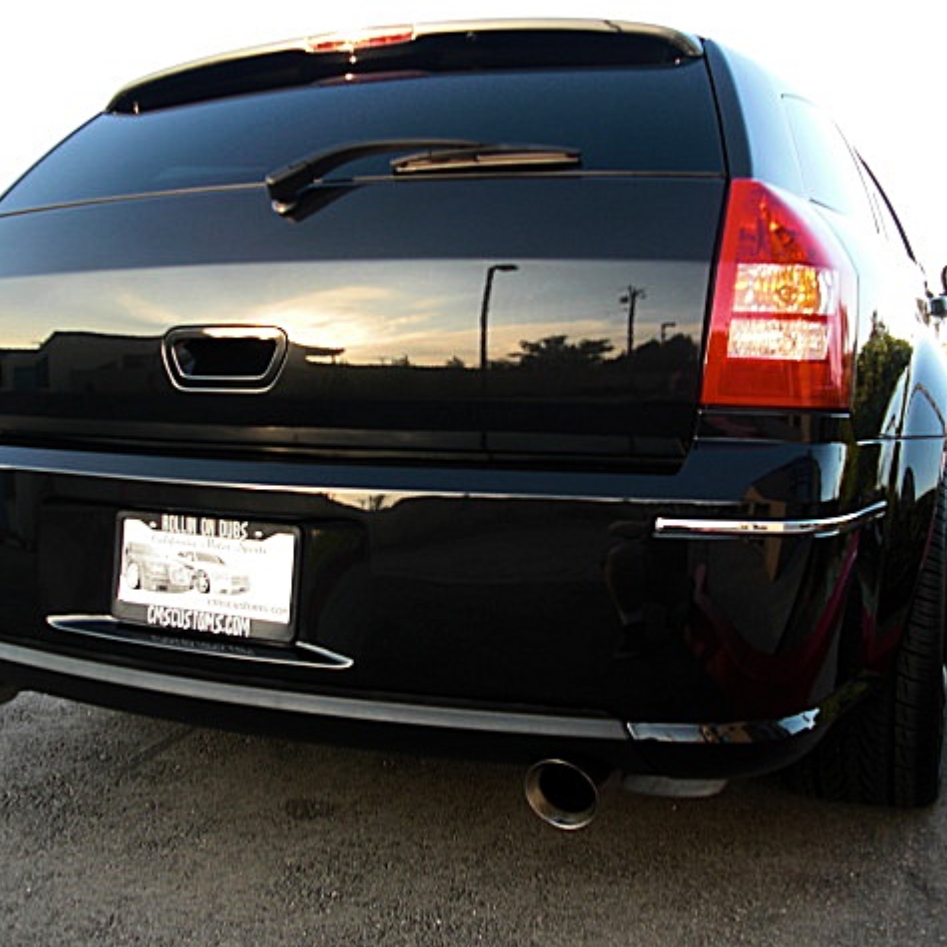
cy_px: 475
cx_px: 448
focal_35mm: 43
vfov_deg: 39.2
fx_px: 1331
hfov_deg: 39.2
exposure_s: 1/80
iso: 50
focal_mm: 6.3
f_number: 2.8
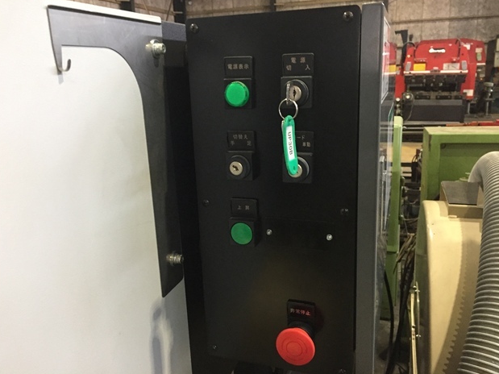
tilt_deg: -15.9
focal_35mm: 30
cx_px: 246
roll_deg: +3.1
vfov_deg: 46.8
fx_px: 432
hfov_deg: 60.0
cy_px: 182
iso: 160
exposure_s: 1/30
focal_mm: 4.15
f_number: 2.2
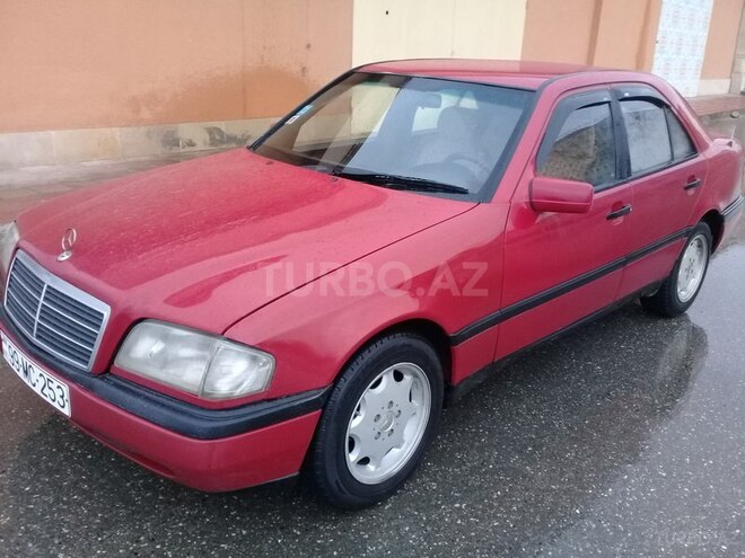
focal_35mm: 31
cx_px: 372
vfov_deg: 45.4
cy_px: 279
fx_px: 667
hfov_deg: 58.4
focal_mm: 3.3
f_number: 2.2
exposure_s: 1/33
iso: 160
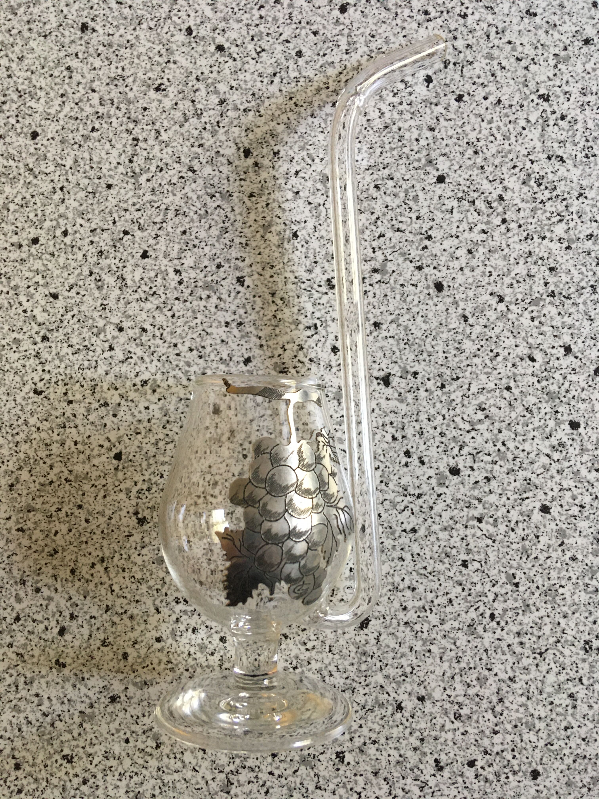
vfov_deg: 61.7
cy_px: 400
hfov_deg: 48.2
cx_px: 300
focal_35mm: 29
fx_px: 669
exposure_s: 1/33
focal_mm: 4.15
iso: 160
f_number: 2.2
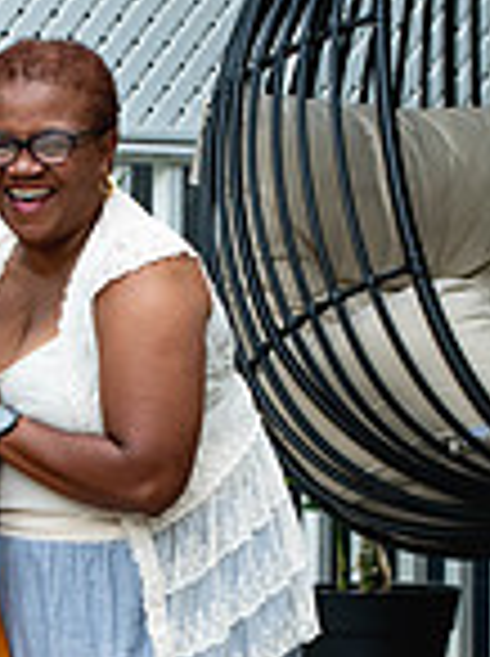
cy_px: 608
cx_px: 22
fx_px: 5736
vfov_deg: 6.5
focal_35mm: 303
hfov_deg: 4.9
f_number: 5.6
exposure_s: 1/1000
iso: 1250
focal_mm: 102
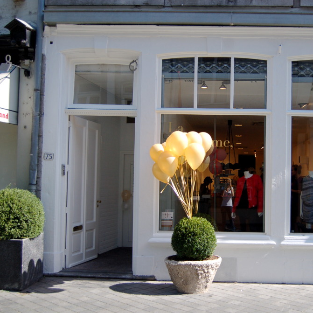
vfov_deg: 37.8
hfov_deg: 37.3
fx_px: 457
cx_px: 217
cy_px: 156
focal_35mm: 45
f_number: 3.8
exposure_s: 1/800
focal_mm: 23
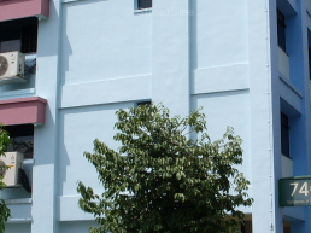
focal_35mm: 81
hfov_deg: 24.0
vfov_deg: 18.2
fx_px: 727
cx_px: 215
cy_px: 134
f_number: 8.4
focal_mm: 6.3
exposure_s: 1/250
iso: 80
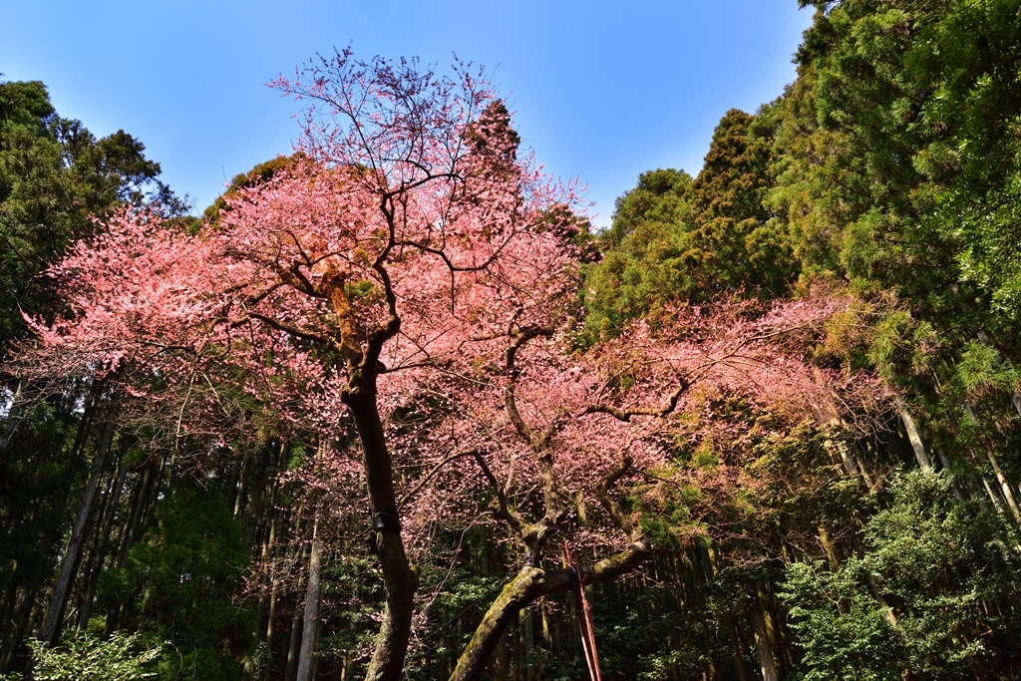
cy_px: 340
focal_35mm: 31
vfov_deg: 42.3
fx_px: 879
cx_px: 510
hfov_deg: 60.3
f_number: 6.3
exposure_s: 1/500
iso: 200
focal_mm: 31
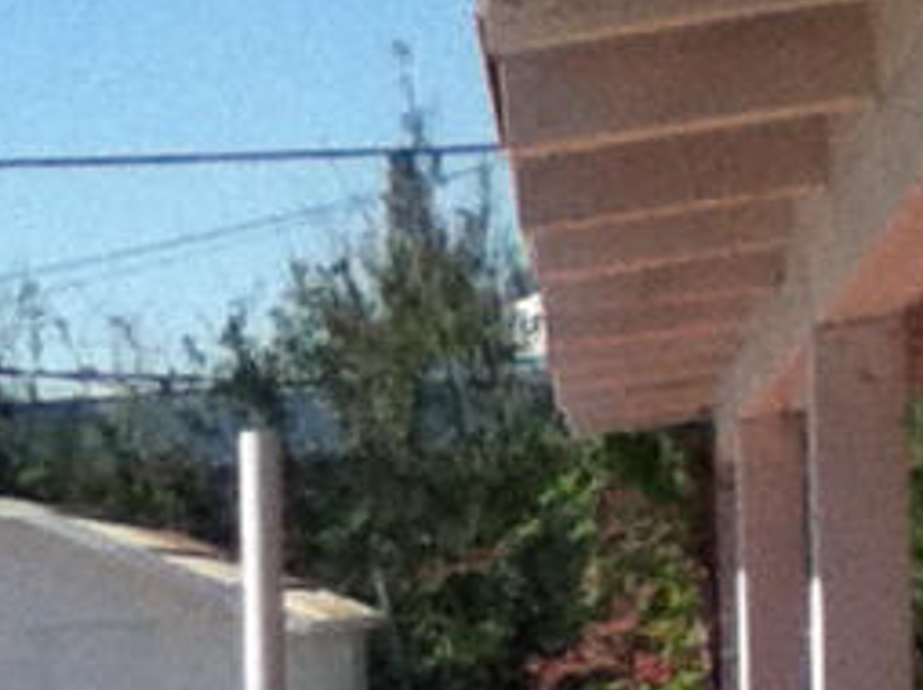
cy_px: 1129
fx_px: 3223
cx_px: -538
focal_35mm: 121
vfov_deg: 11.6
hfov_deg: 14.9
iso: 80
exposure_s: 1/2351
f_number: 2.4
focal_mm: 3.85
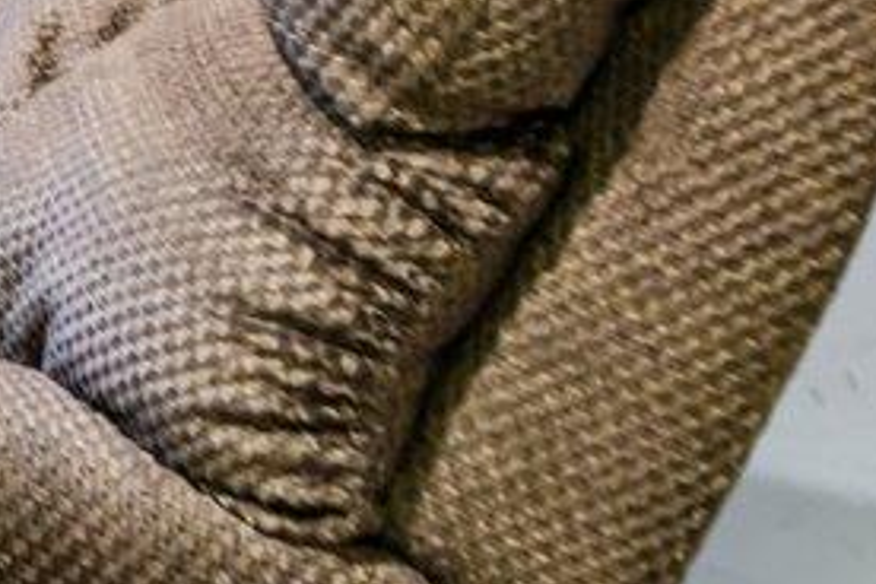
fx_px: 3066
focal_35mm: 126
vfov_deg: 9.0
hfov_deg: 10.6
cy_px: -1106
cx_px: -1844
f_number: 9
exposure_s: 1/1.25
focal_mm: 17
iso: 400
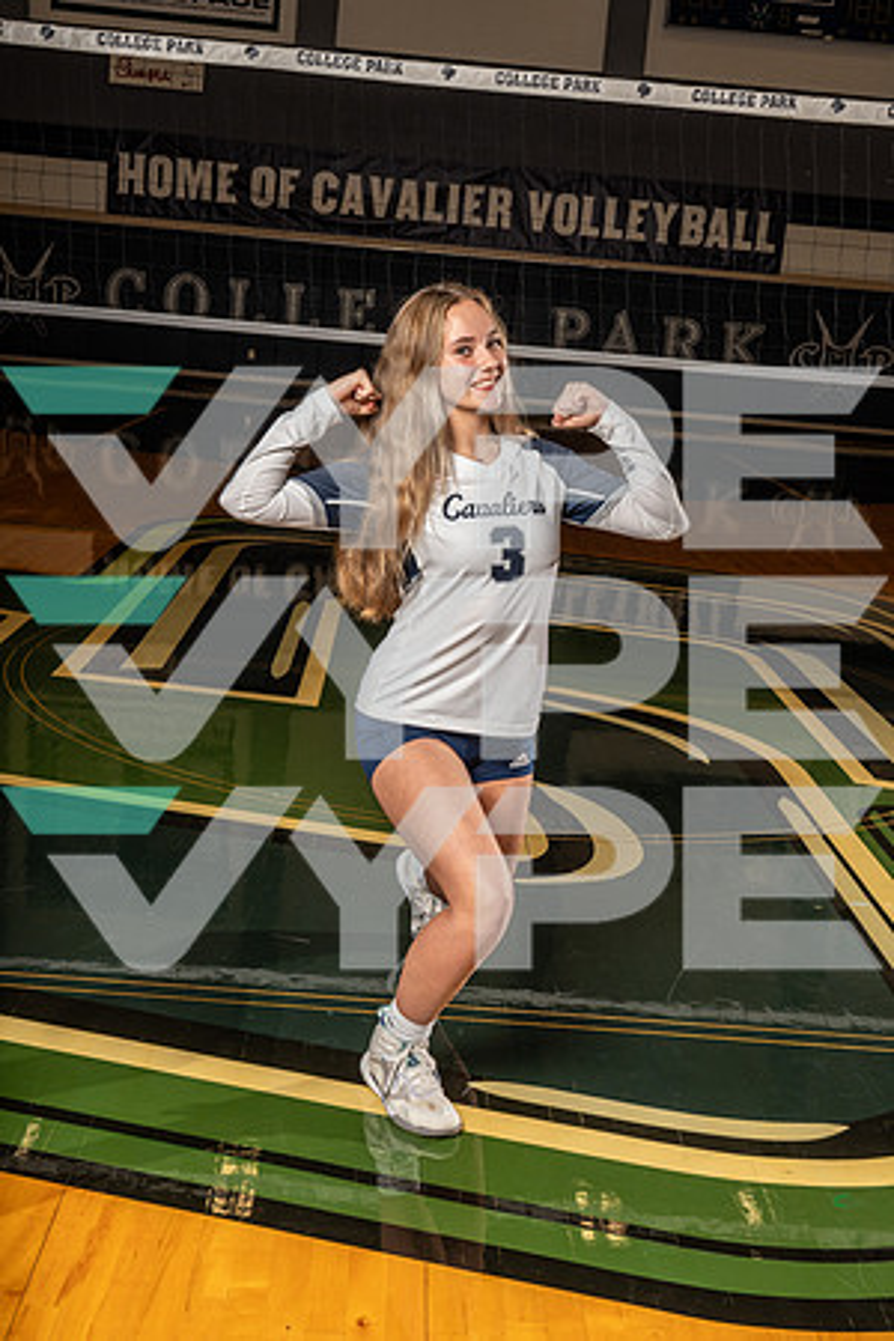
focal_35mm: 43
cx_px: 447
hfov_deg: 31.2
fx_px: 1602
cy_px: 670
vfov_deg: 45.4
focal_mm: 43
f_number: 11
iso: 640
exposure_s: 1/250
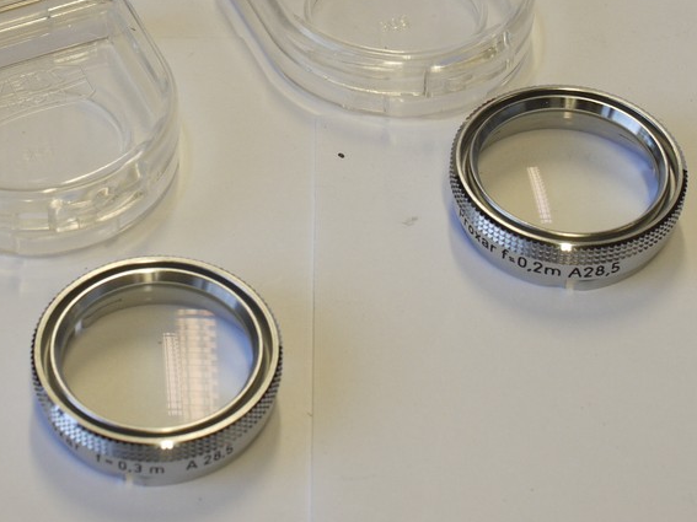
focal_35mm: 127
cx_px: 195
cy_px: 36
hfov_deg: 15.5
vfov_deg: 11.6
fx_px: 2557
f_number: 8
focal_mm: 30
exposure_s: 1/40
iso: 250
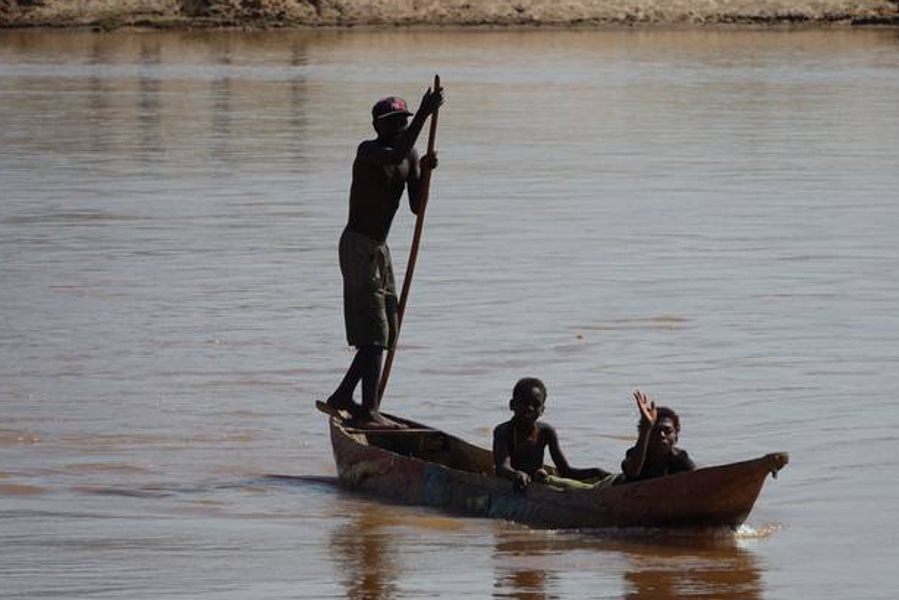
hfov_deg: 4.6
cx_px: 510
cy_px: 263
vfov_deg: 3.1
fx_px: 11140
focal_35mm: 446
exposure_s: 1/1000
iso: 100
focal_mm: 139.53
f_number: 4.5
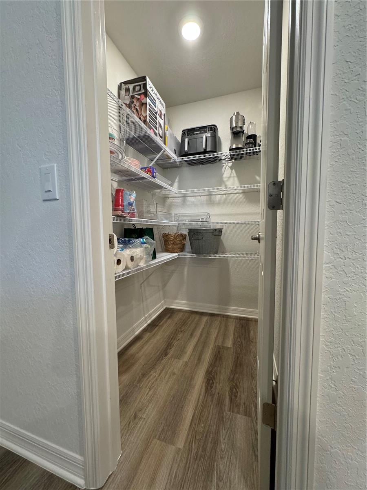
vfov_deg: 102.1
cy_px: 245
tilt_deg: -4.2
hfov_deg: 85.7
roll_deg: +0.1
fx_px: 198
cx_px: 184
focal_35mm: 14
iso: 250
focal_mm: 2.22
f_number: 2.2
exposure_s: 1/60
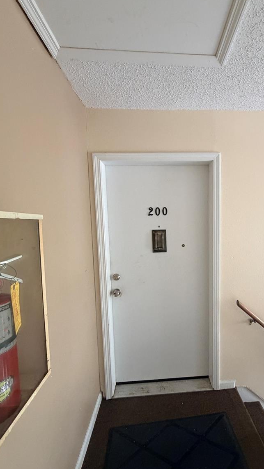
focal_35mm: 16
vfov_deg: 99.4
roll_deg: +0.6
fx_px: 199
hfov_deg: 65.8
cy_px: 241
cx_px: 168
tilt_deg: -5.1
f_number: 2.2
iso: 320
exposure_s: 1/80
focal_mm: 2.22
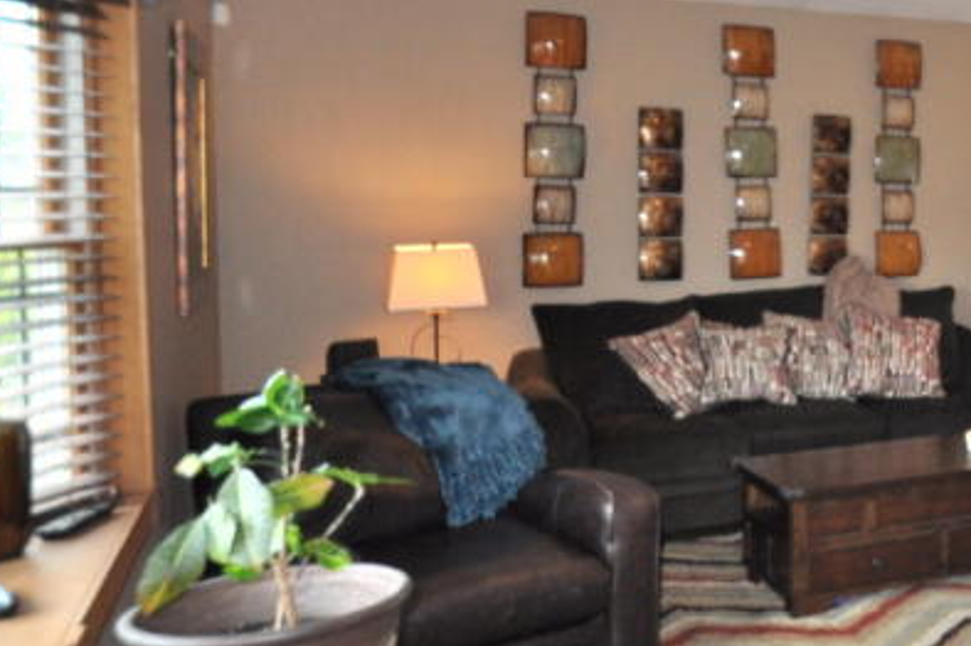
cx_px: 1153
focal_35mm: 44
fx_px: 1186
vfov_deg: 30.2
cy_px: 197
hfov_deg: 35.5
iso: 560
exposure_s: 1/125
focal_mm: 10
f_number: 3.5
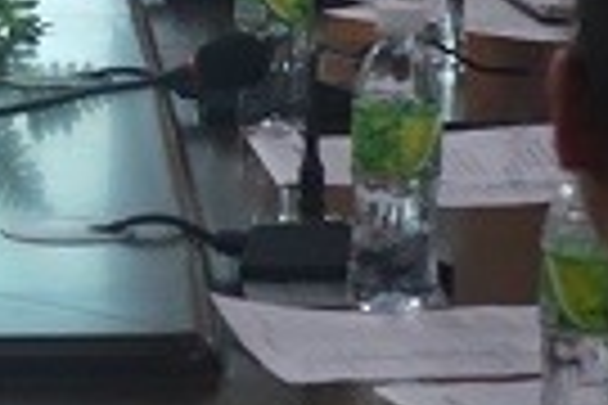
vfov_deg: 3.9
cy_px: -371
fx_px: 5911
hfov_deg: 5.8
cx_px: -374
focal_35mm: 350
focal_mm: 21.79
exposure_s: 1/50
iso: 800
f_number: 2.8
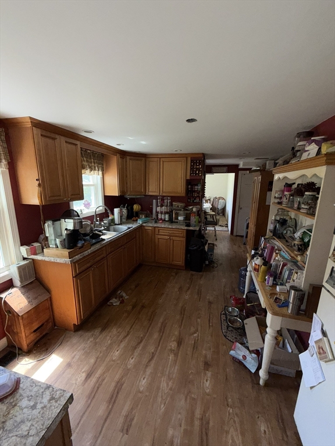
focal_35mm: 14
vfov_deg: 102.1
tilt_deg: -12.5
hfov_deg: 85.7
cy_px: 223
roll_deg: -0.3
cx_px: 168
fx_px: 181
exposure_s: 1/115
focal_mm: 2.22
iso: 100
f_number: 2.2
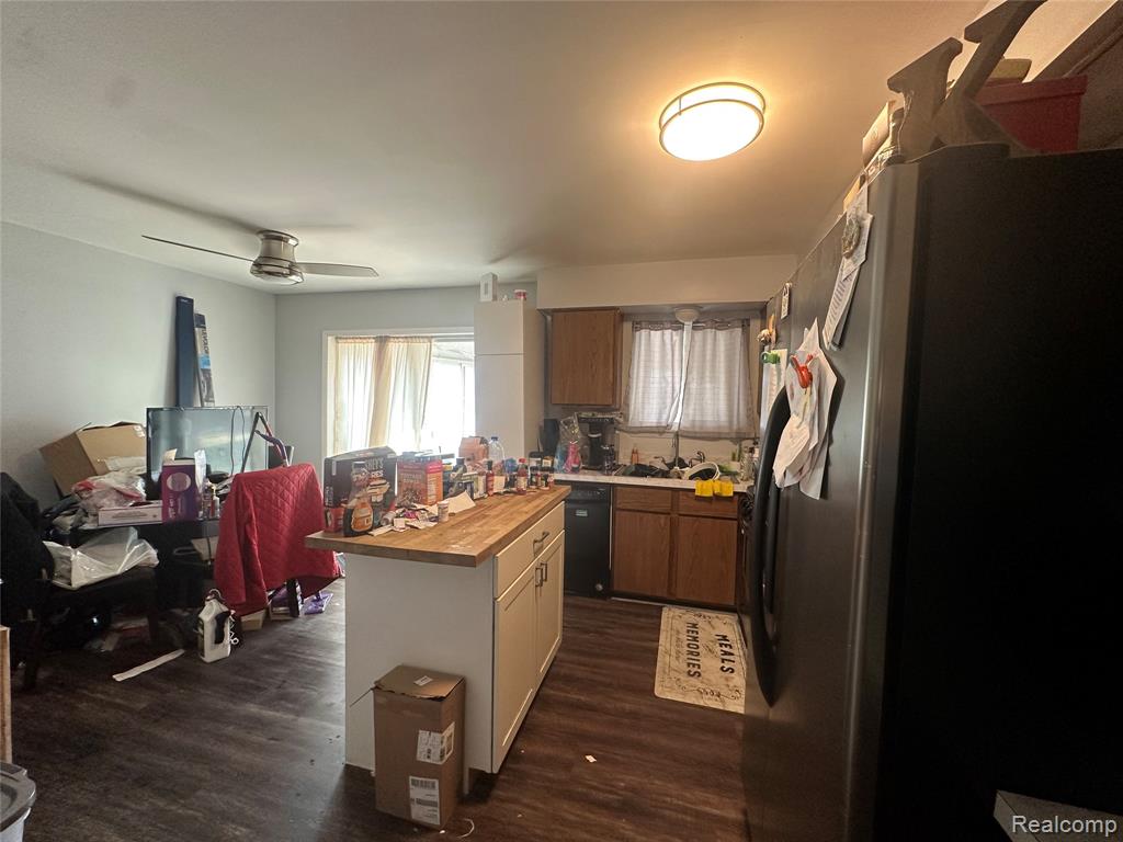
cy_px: 421
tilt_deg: -2.4
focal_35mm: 14
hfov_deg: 102.1
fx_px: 454
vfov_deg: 85.7
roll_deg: -1.1
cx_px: 562
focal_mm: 2.22
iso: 160
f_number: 2.2
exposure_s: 1/60
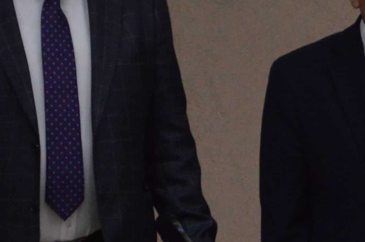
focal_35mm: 640
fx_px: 6483
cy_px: 127
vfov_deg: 2.1
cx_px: 469
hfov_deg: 3.2
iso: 1600
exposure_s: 1/60
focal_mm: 105
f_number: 5.6
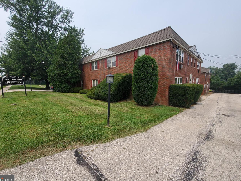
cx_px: 112
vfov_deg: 85.7
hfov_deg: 101.9
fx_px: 97
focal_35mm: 14
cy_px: 88
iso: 50
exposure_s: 1/947
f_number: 2.2
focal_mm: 1.8
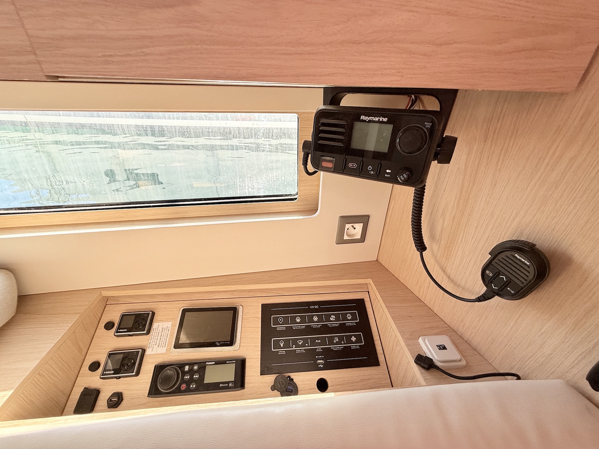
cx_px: 300
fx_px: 242
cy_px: 224
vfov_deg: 85.7
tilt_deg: -28.6
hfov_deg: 102.1
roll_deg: -2.4
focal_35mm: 14
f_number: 2.2
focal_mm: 2.22
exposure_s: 1/128
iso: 50
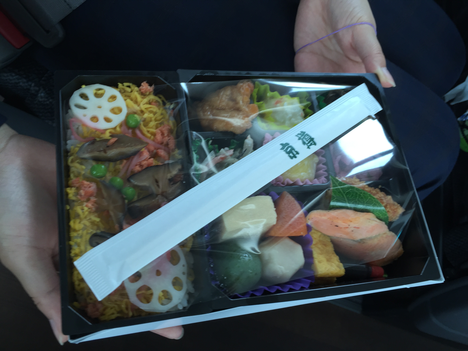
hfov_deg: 61.7
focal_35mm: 29
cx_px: 234
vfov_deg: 48.2
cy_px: 176
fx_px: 392
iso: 40
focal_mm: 4.15
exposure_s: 1/60
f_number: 2.2
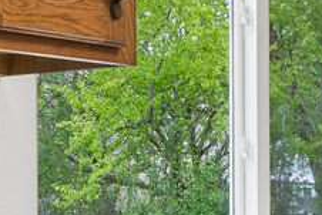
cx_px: 534
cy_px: 262
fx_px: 1155
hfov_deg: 14.4
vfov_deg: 10.5
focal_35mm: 129
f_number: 8
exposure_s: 1/8
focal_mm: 12
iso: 250
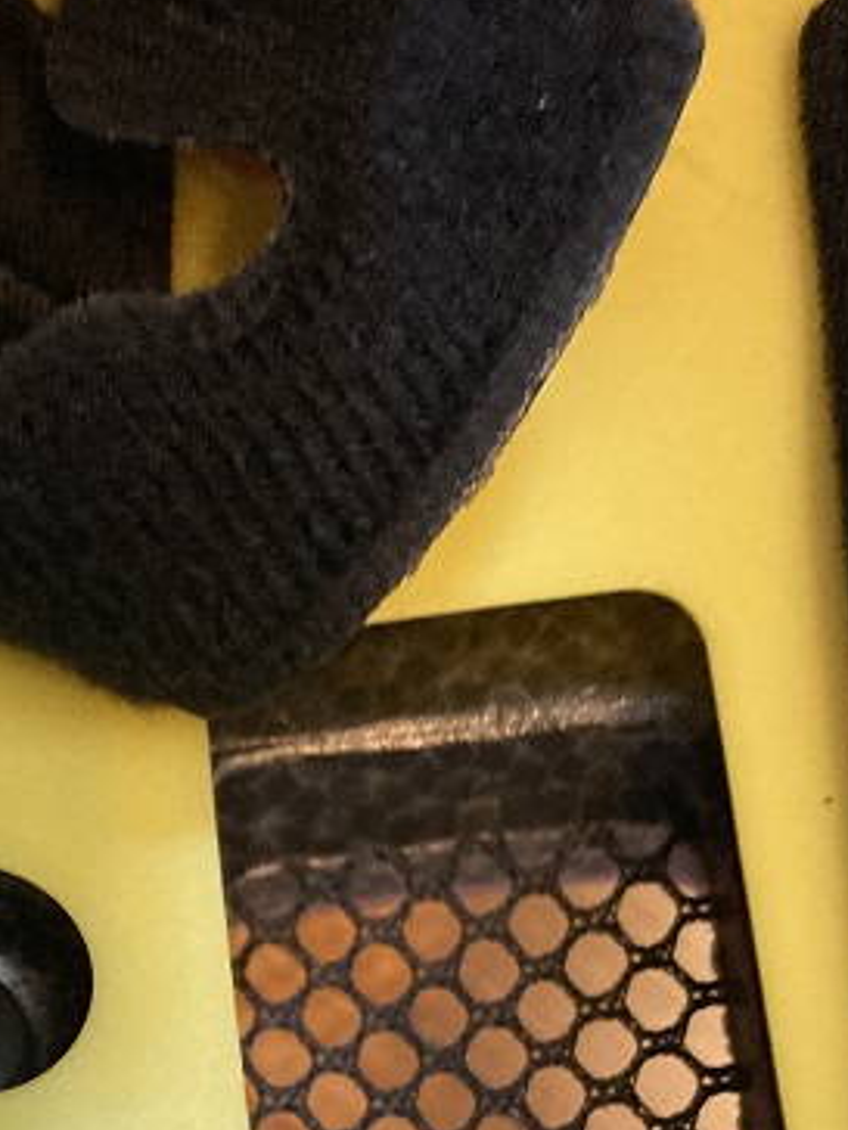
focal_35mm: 62
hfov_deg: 23.1
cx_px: 92
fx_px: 2025
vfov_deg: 29.5
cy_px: 1079
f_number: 1.8
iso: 320
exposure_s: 1/52
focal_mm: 3.99
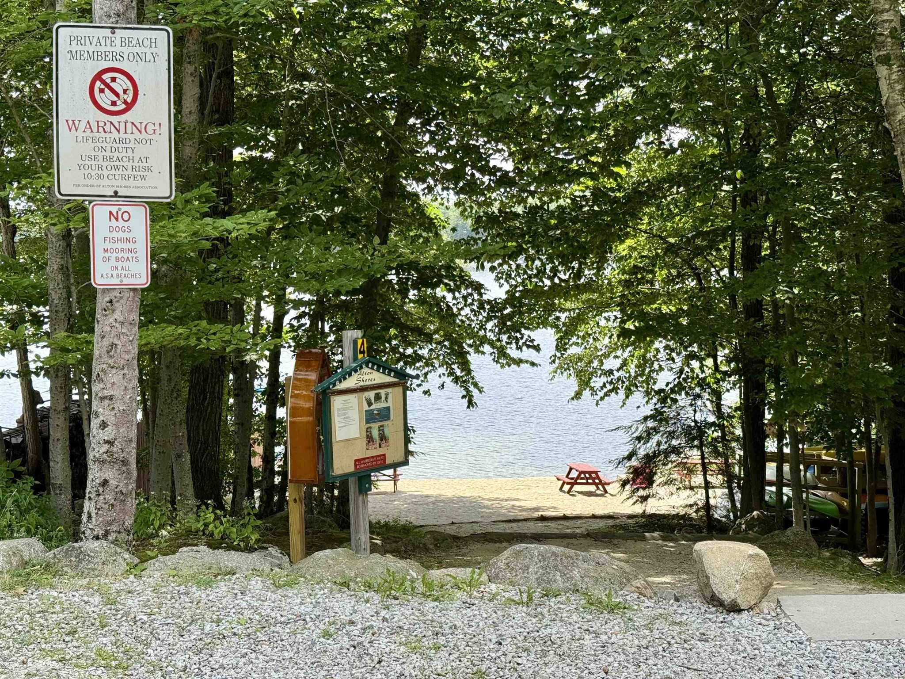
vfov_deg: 30.3
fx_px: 1255
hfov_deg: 39.7
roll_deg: +0.9
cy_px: 340
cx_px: 452
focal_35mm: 48
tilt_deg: -4.0
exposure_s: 1/1353
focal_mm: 6.76
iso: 64
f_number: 1.78
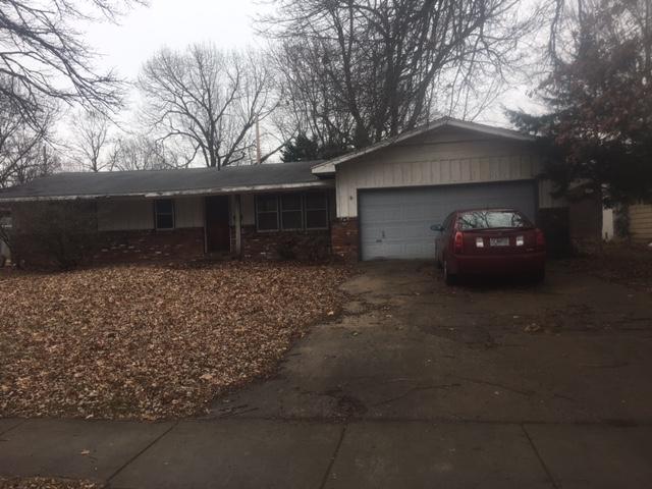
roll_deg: +2.0
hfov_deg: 61.7
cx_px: 326
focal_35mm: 29
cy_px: 244
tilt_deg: +0.1
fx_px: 546
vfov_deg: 48.2
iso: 25
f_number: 2.2
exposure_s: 1/553
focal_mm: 4.15
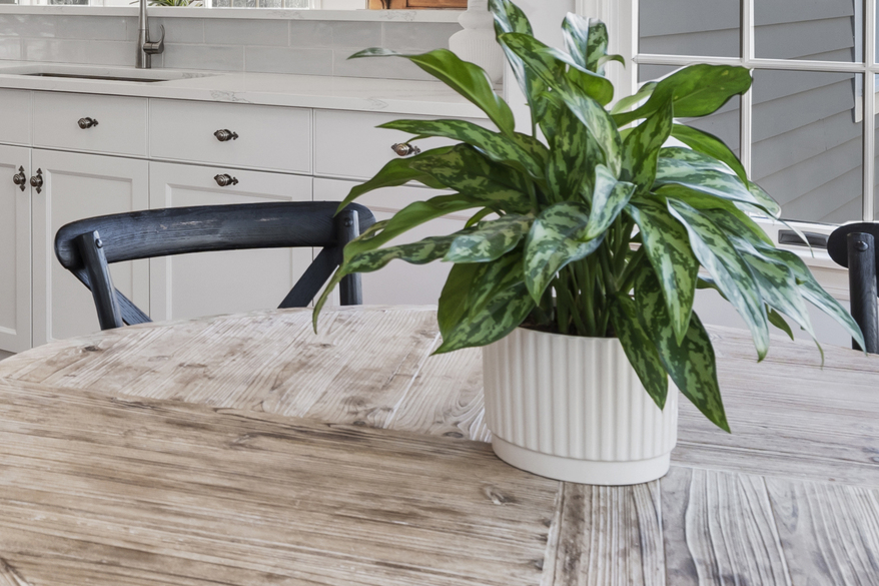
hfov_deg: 33.0
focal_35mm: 56
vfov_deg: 23.2
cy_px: -3
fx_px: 1367
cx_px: 24
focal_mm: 16
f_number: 7.1
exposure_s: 1/5
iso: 160
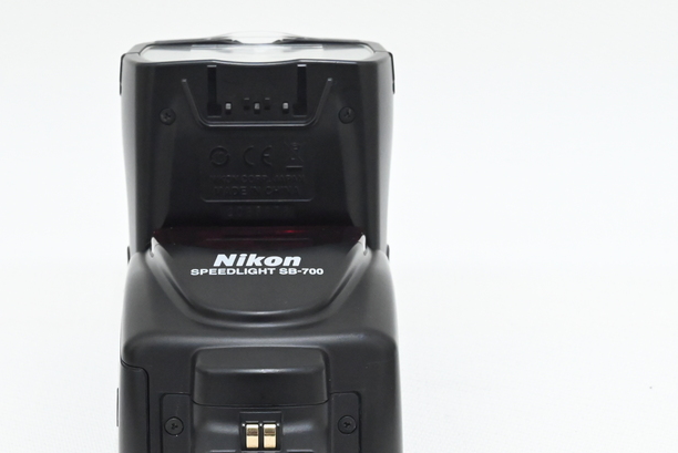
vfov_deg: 14.0
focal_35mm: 98
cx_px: 264
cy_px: 292
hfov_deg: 20.8
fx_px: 1847
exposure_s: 1/50
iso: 7200
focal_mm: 50
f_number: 16
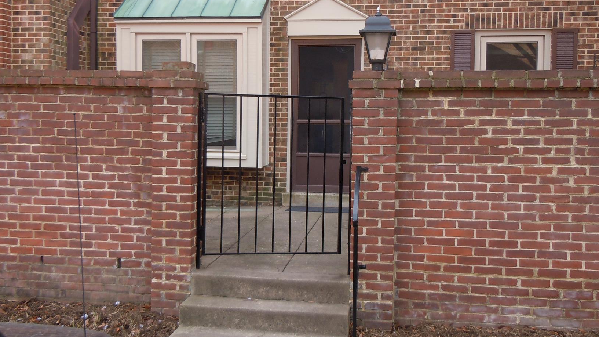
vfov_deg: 29.0
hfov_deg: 49.4
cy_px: 154
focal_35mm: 41
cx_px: 282
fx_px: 651
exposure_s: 1/125
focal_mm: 5.4
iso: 100
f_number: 3.5
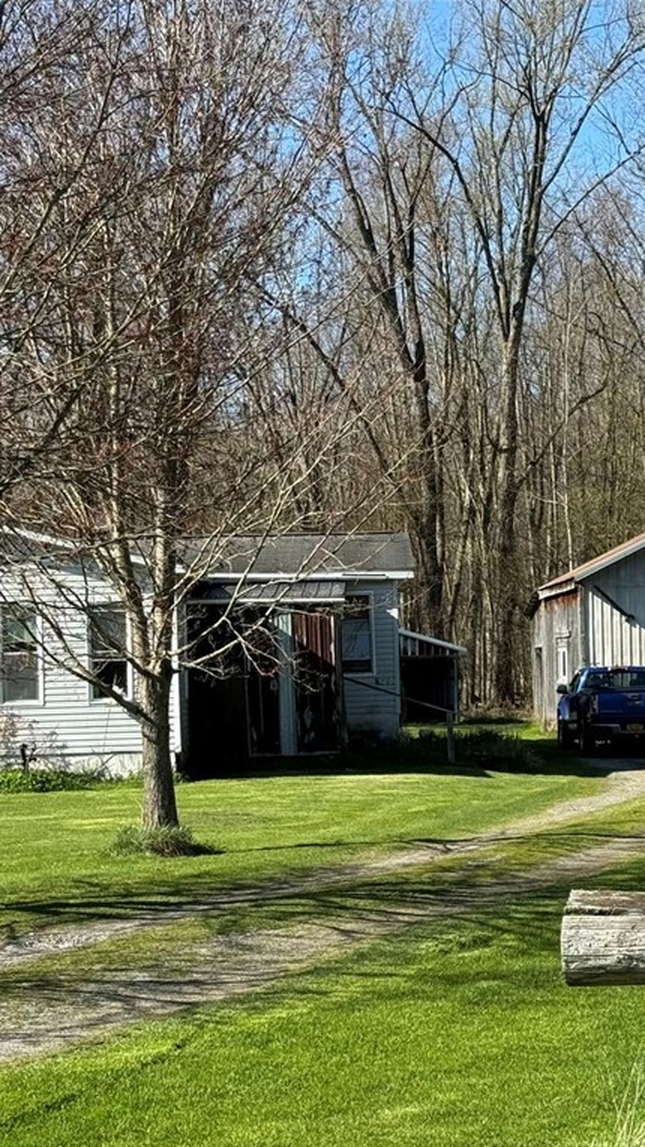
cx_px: 351
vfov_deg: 30.2
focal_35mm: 70
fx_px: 2130
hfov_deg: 17.2
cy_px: 574
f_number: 1.78
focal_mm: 6.76
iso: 64
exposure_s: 1/2252
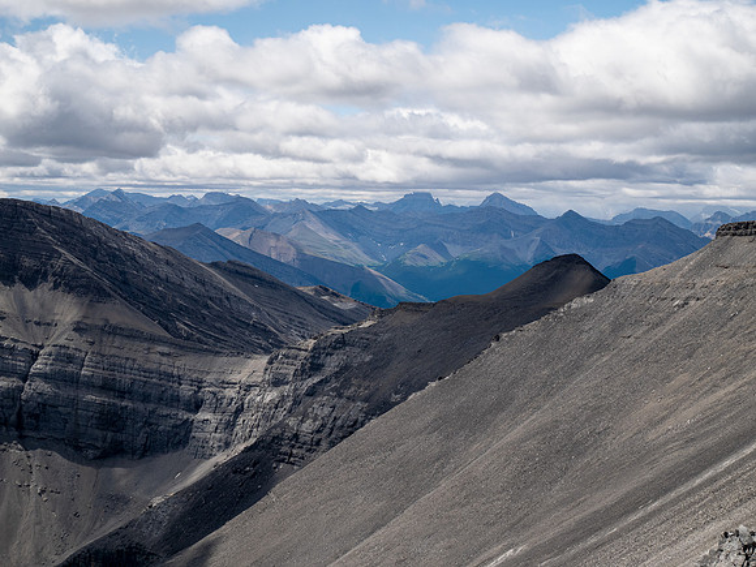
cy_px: 284
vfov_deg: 22.9
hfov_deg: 30.3
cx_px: 378
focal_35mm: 64
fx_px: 1398
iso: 200
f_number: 8
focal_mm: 32
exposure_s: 1/250
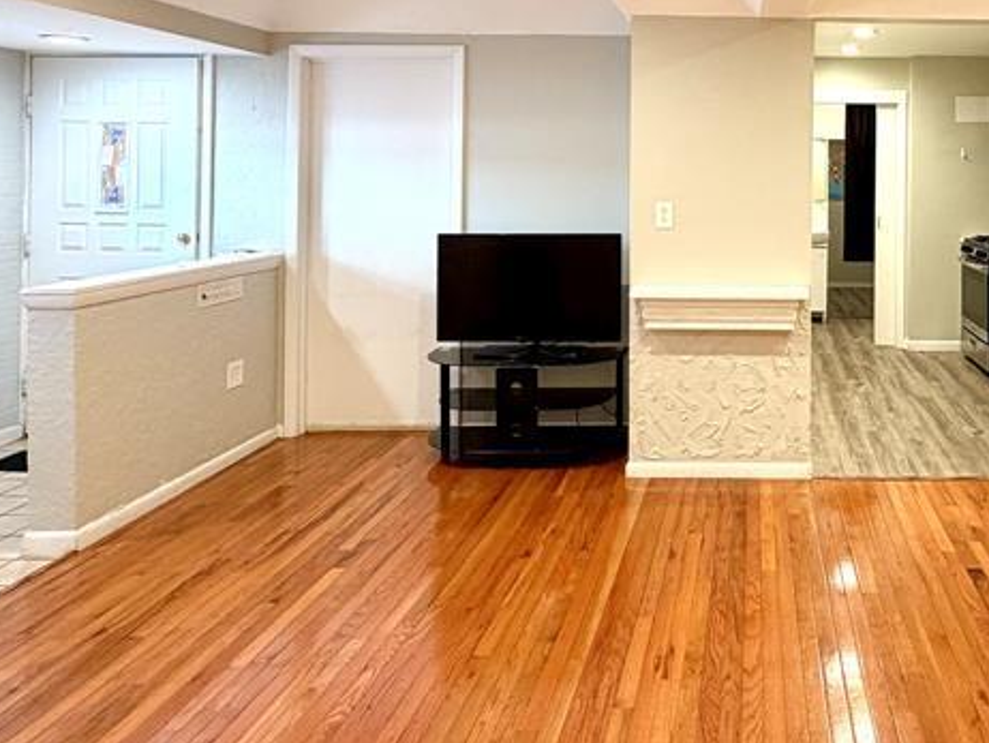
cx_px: 754
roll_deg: +0.1
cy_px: 165
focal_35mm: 31
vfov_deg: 43.7
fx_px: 886
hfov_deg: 55.3
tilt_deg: +0.9
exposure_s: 1/60
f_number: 2.2
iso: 200
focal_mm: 2.22
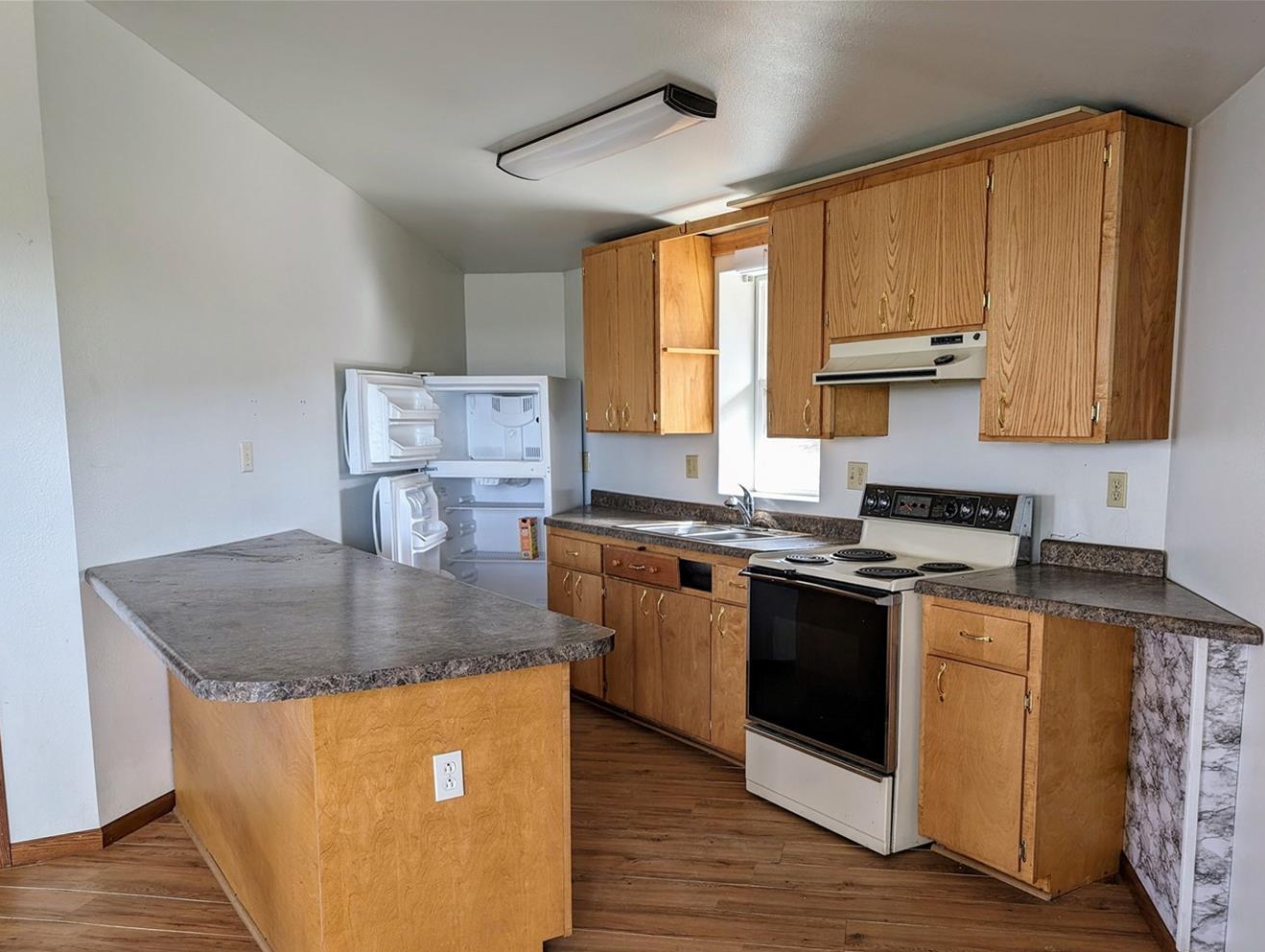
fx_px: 1061
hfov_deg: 61.4
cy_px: 574
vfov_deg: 48.0
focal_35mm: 29
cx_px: 704
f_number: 1.68
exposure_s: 1/35.3
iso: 23
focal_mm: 6.9
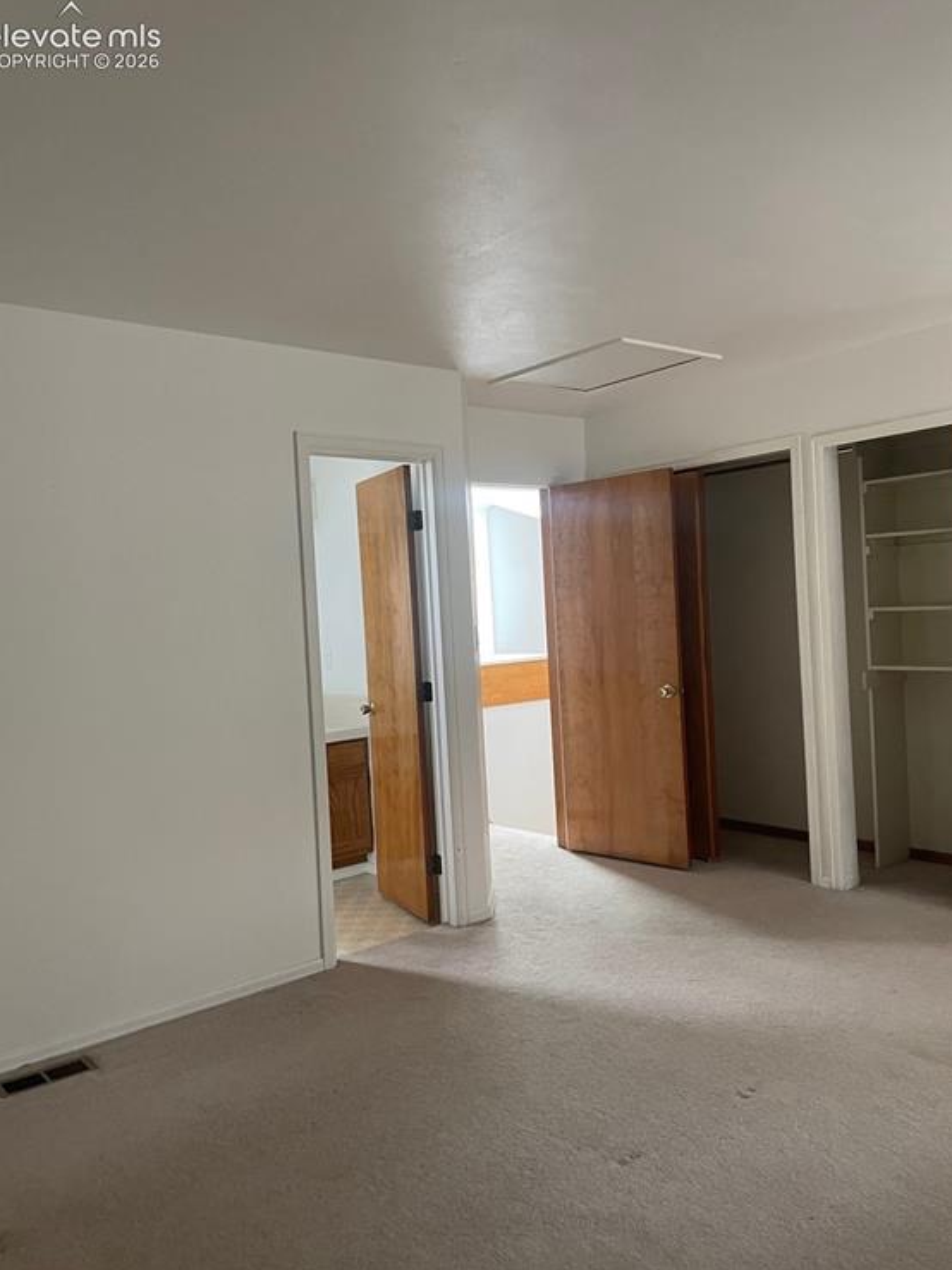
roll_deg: +4.8
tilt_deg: +1.8
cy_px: 643
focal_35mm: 27
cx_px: 467
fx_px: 990
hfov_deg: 51.3
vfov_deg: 65.3
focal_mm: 4.2
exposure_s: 1/60
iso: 320
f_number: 1.6
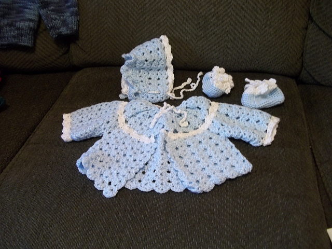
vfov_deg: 44.2
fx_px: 307
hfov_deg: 56.8
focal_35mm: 32
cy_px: 124
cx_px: 166
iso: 160
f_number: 2.9
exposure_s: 1/10
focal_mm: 5.7
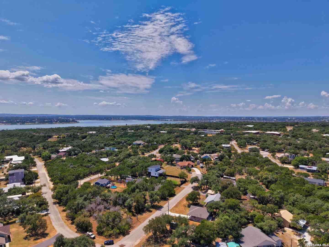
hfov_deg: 71.6
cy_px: 124
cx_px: 164
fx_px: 228
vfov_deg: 56.8
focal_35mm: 24
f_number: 1.8
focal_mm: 8.67
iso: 130
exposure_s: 1/250
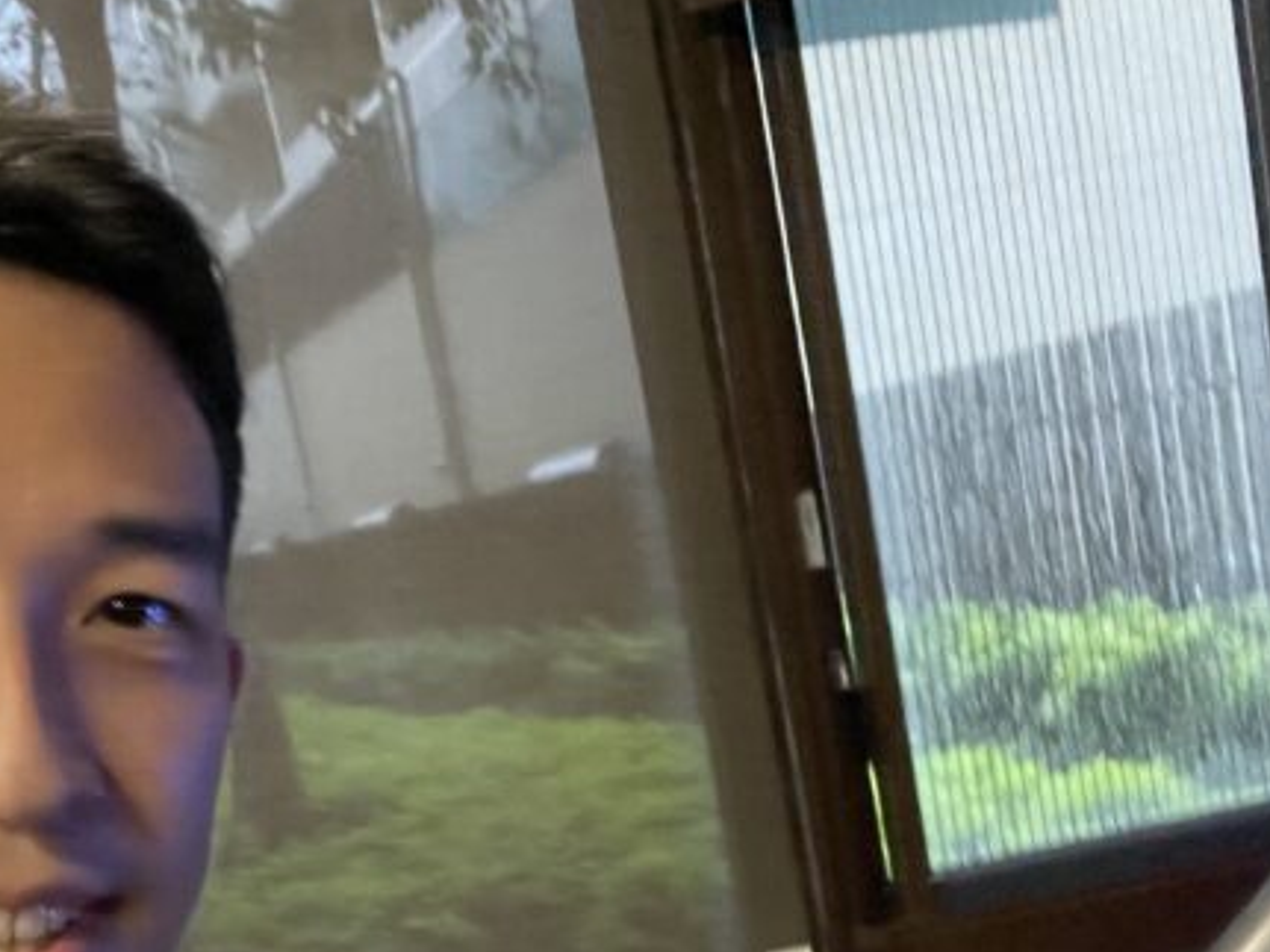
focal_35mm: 41
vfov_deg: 34.0
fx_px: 1504
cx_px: 557
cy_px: 772
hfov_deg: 45.7
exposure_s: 1/30
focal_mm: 2.71
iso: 640
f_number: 2.2
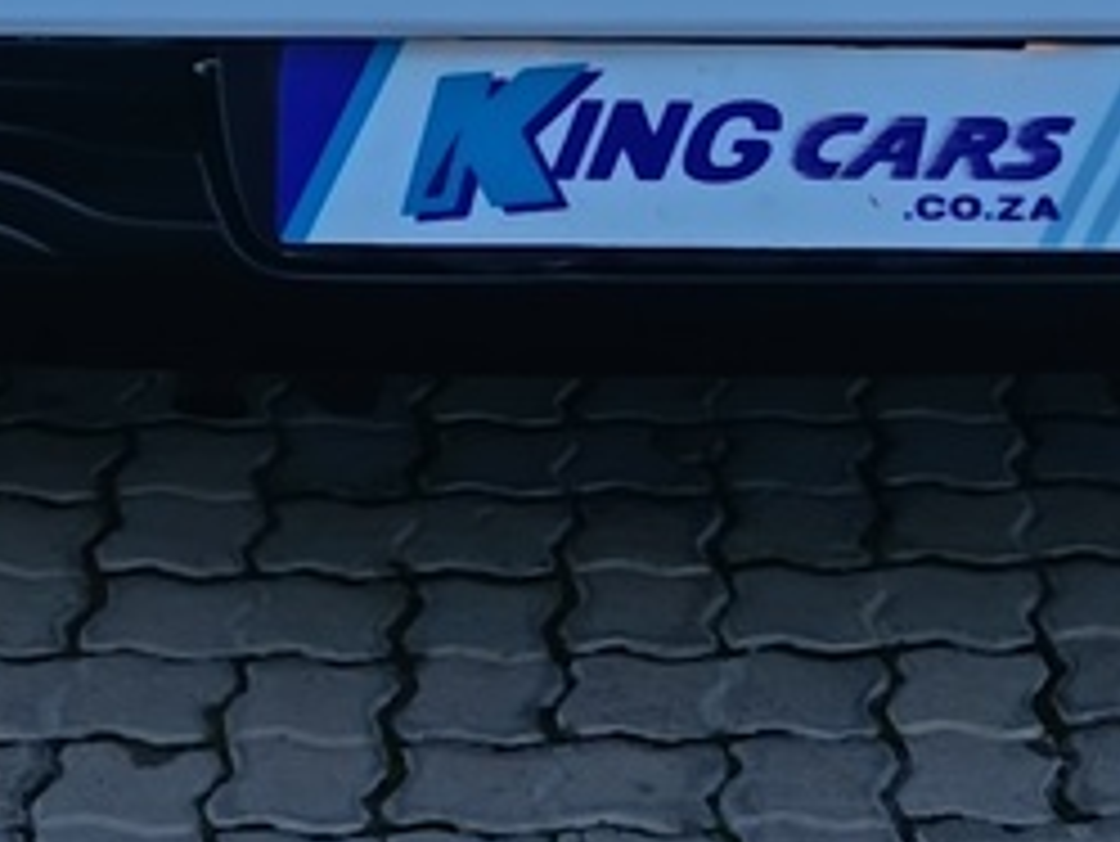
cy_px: -563
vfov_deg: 9.6
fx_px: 4791
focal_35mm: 148
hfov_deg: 13.3
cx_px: 697
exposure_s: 1/270
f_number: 1.75
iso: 100
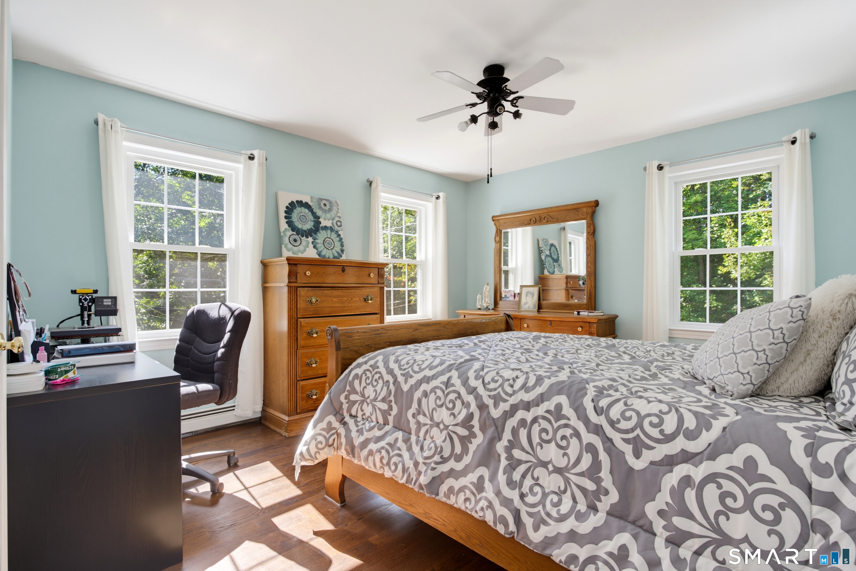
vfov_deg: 70.5
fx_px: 404
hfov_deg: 93.3
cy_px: 286
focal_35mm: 17
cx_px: 428
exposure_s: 1/5
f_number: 8
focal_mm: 17
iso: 320
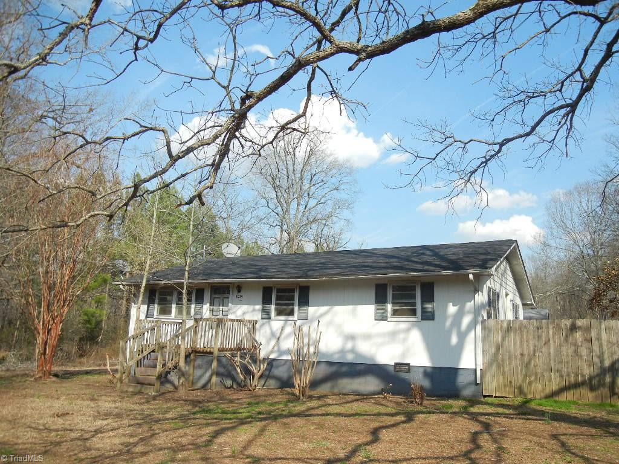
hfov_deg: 60.0
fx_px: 536
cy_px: 232
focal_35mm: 30
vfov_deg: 46.8
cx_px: 310
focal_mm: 5.4
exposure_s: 1/283
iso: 160
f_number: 7
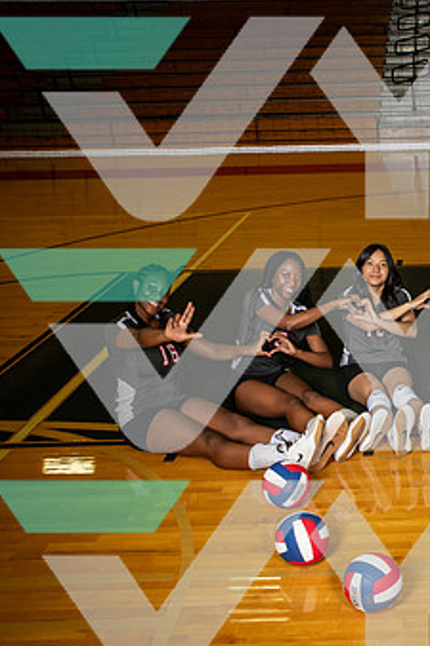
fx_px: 986
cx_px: 484
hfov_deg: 23.0
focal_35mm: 55
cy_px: 351
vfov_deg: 36.2
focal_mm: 32
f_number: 7.1
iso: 800
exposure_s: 1/250
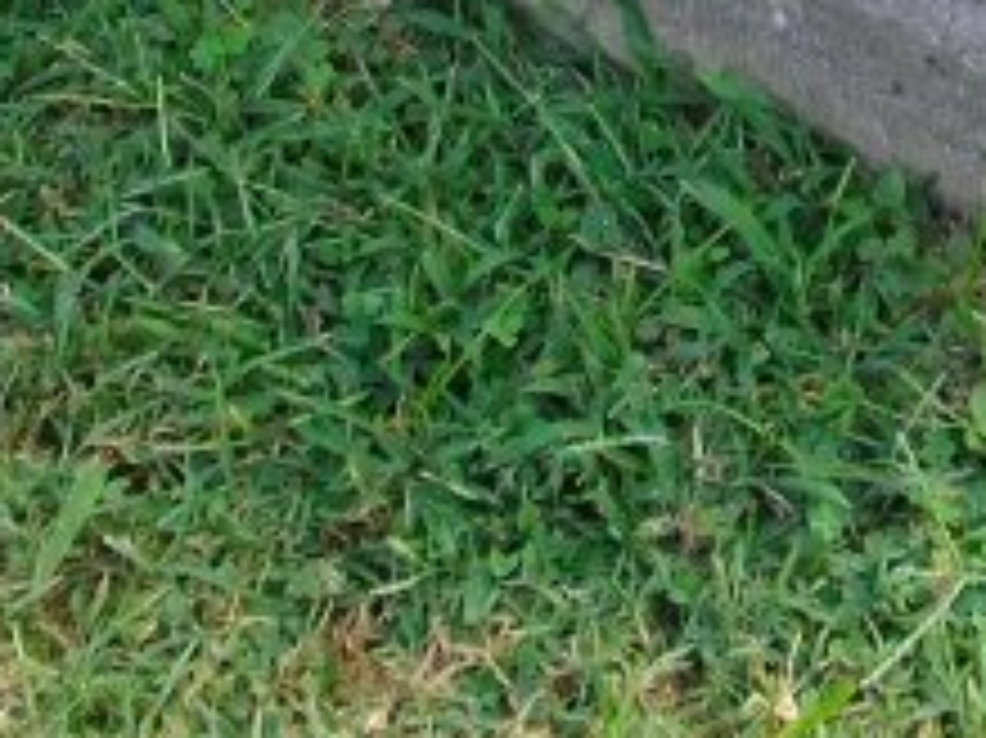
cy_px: -594
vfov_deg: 11.7
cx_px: 1112
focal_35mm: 117
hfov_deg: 16.3
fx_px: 3331
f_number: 2.9
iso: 80
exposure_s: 1/169
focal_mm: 5.7
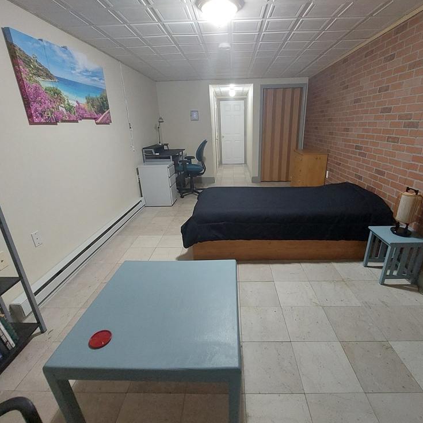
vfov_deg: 87.4
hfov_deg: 87.3
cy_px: 216
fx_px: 221
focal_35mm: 16
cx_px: 226
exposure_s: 1/30
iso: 400
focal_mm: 1.74
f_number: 2.2
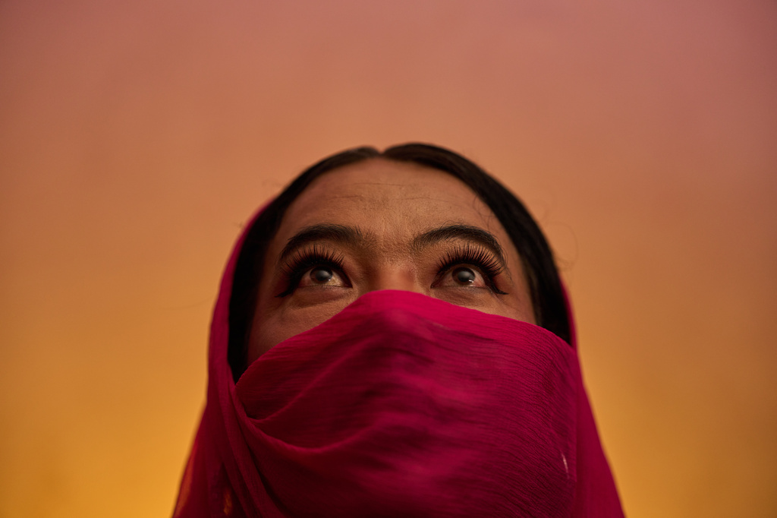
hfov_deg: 30.1
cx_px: 388
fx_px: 1446
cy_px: 259
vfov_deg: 20.3
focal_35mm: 67
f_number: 2
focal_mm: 67
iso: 640
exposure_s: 1/40
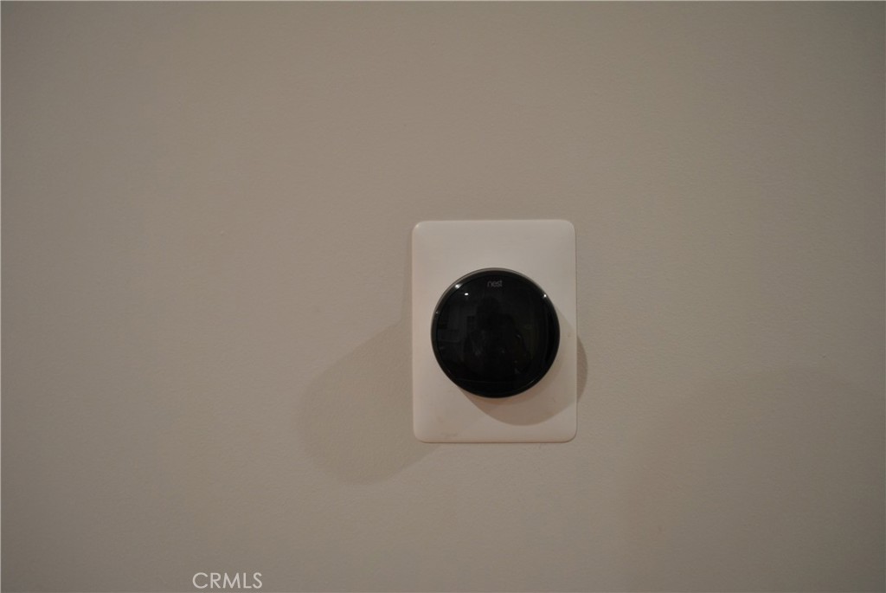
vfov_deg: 48.0
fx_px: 665
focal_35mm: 27
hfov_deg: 67.3
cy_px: 296
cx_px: 443
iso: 250
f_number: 3.5
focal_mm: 18
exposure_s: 1/30
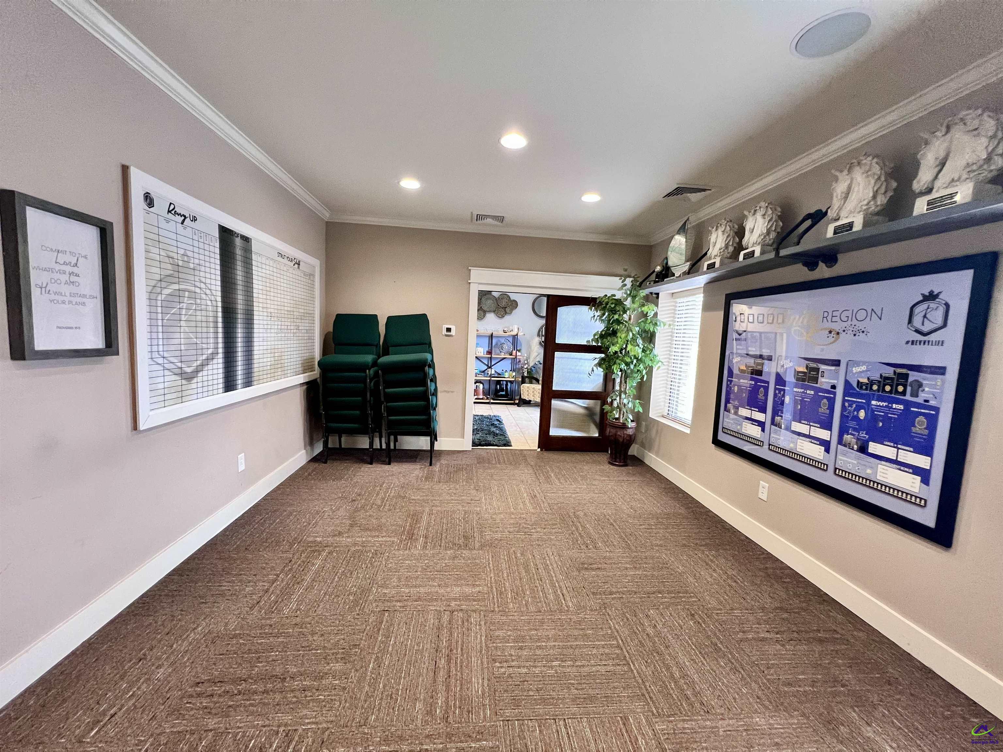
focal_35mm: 13
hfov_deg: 106.2
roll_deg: -3.0
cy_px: 376
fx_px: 377
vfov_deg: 89.9
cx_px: 502
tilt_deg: -6.6
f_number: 1.8
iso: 400
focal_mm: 1.57
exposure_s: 1/60
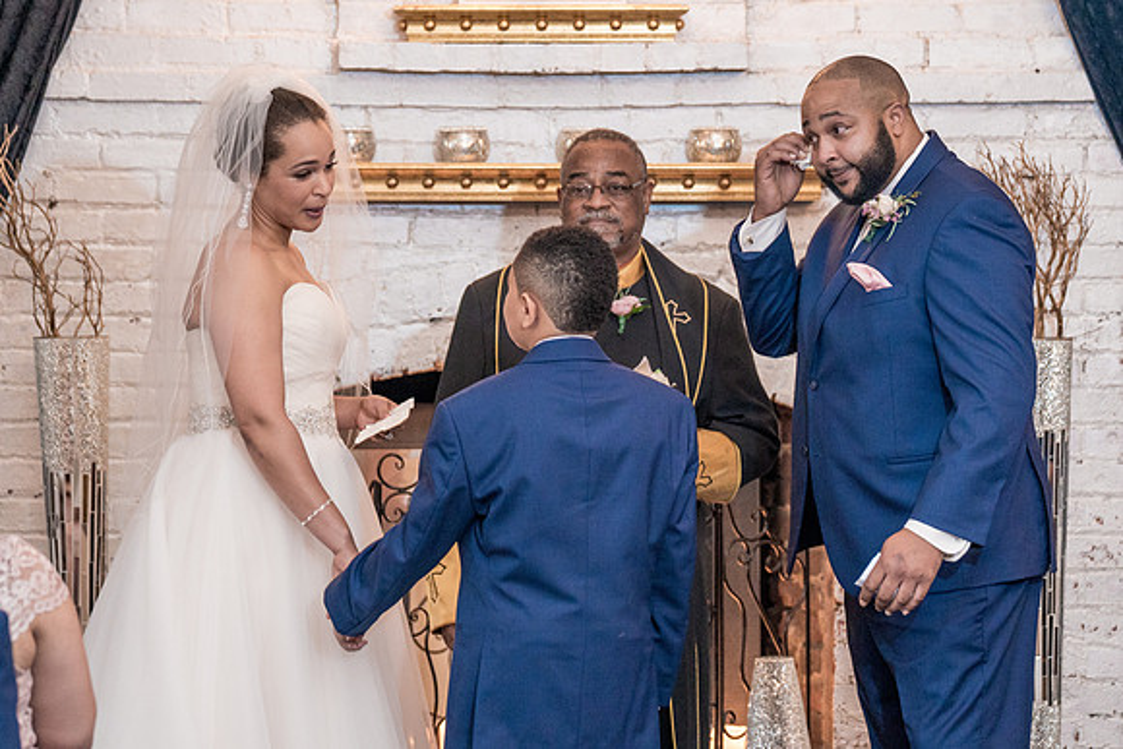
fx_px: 5202
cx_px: 598
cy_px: 309
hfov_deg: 12.3
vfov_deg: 8.2
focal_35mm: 167
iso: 2000
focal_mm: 138
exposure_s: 1/100
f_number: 4
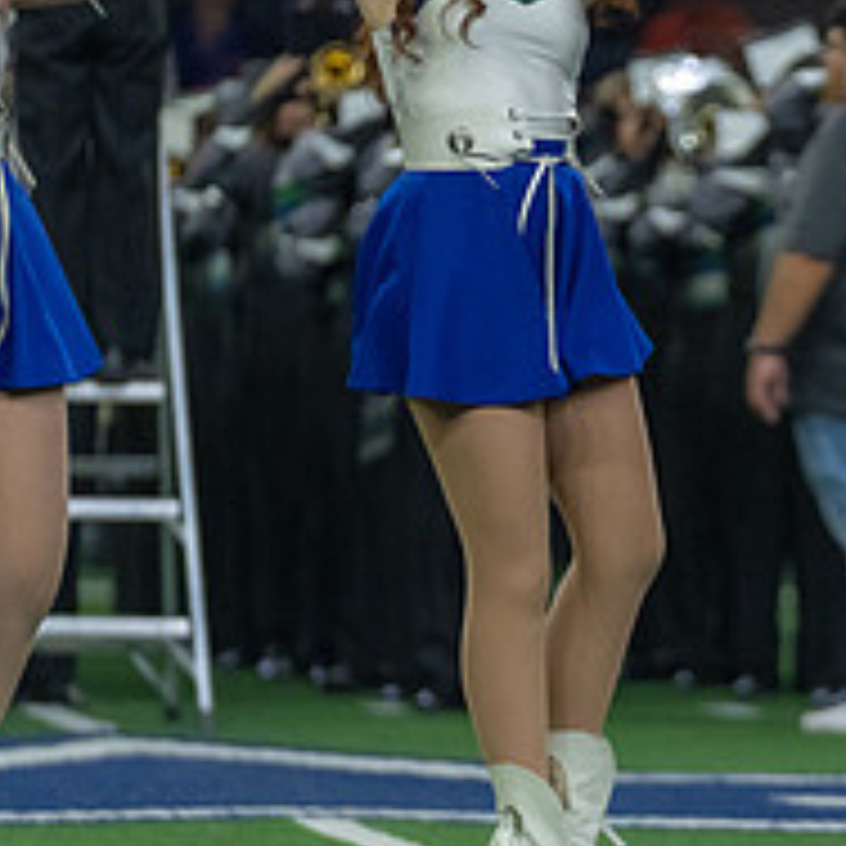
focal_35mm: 456
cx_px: 675
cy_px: 398
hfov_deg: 3.8
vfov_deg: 3.8
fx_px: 12608
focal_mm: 174
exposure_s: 1/1250
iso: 4000
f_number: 2.8
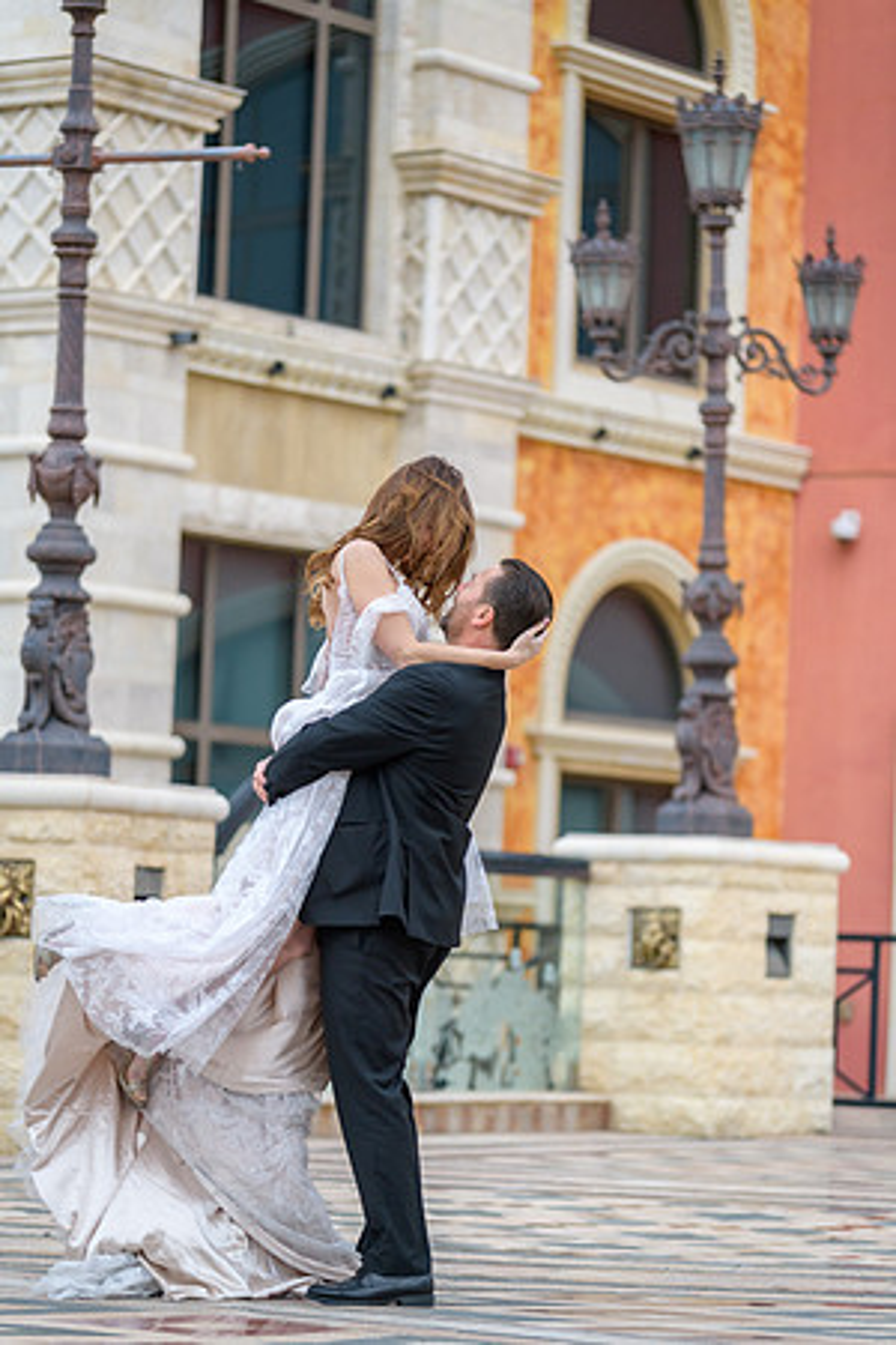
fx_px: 4554
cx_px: 448
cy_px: 672
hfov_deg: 11.2
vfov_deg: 16.8
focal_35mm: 122
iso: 400
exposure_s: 1/3200
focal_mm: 122
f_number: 2.8
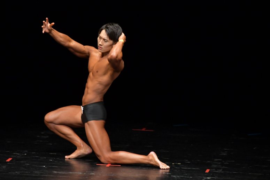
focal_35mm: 375
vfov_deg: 3.7
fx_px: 2811
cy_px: 90
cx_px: 135
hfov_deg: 5.5
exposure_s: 1/400
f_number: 5.6
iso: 4000
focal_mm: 250
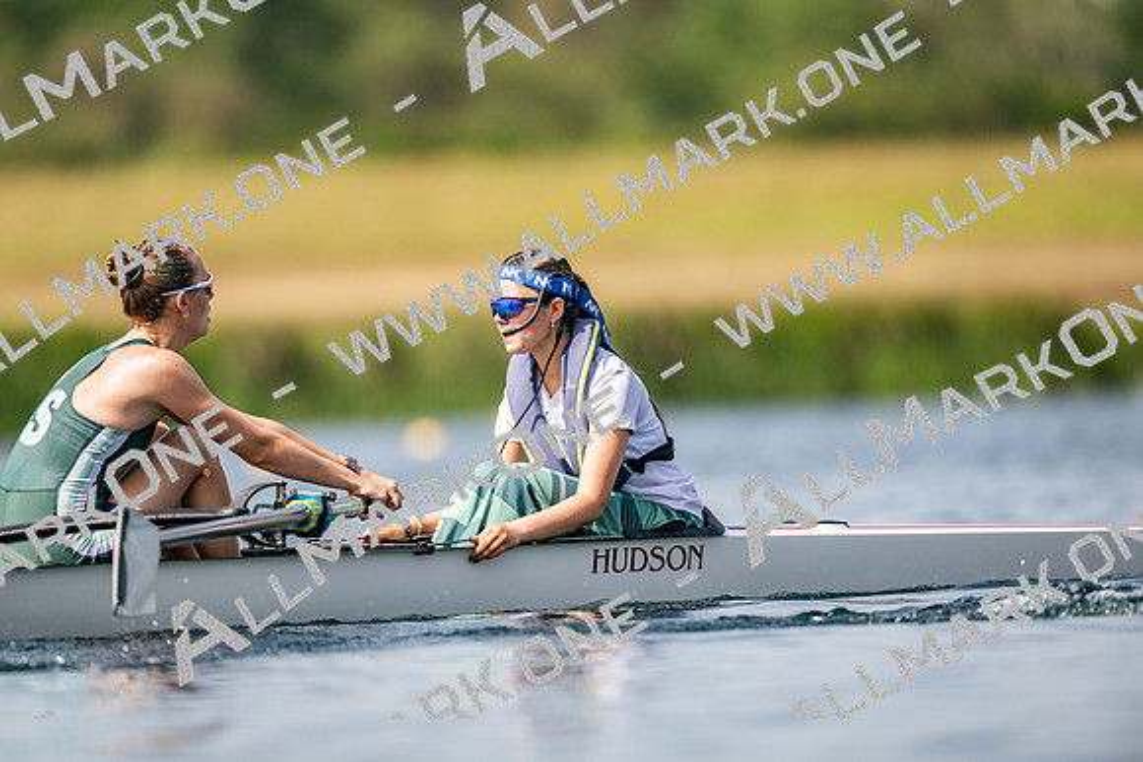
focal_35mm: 600
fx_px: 19054
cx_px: 572
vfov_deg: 2.3
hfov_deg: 3.4
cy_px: 381
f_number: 4
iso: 160
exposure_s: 1/2500
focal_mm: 600
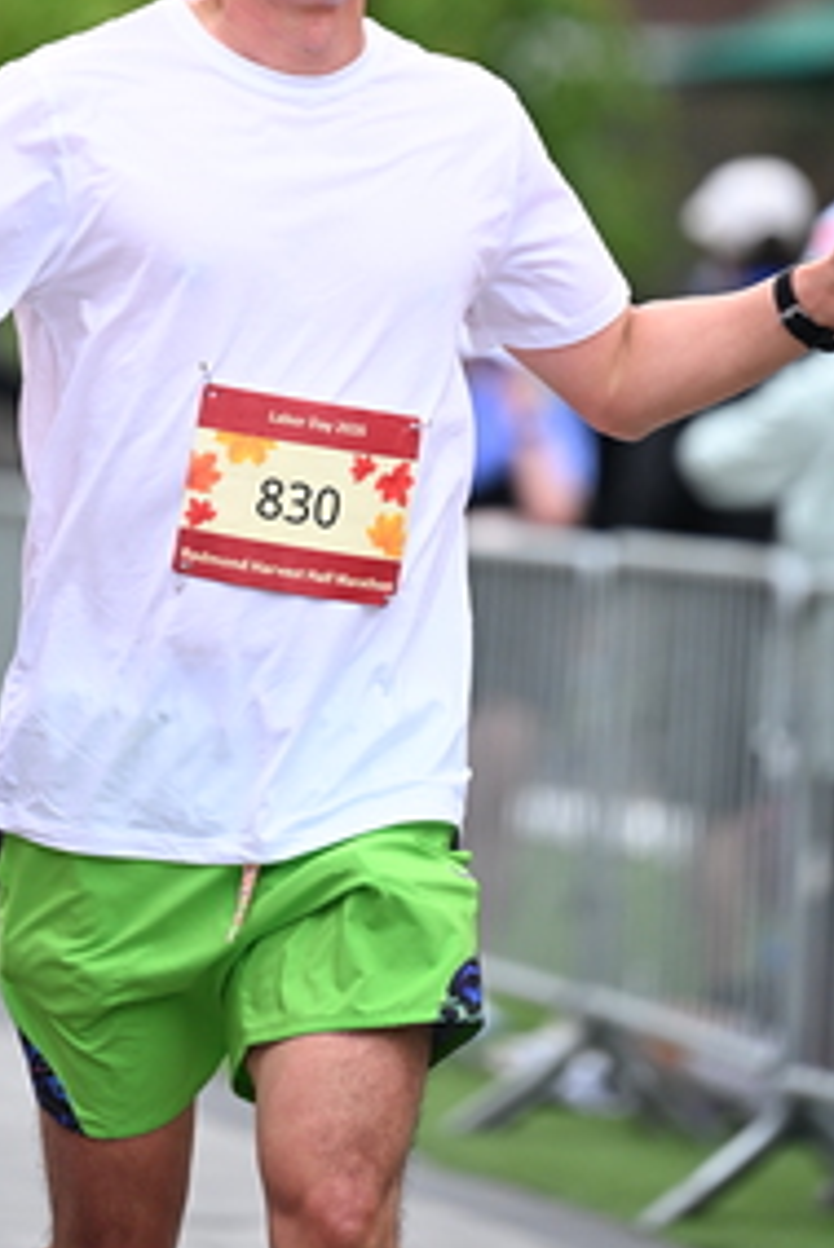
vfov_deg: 5.7
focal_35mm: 360
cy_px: 185
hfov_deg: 3.8
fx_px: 12494
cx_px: 364
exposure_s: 1/2000
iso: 640
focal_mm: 185
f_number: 2.8
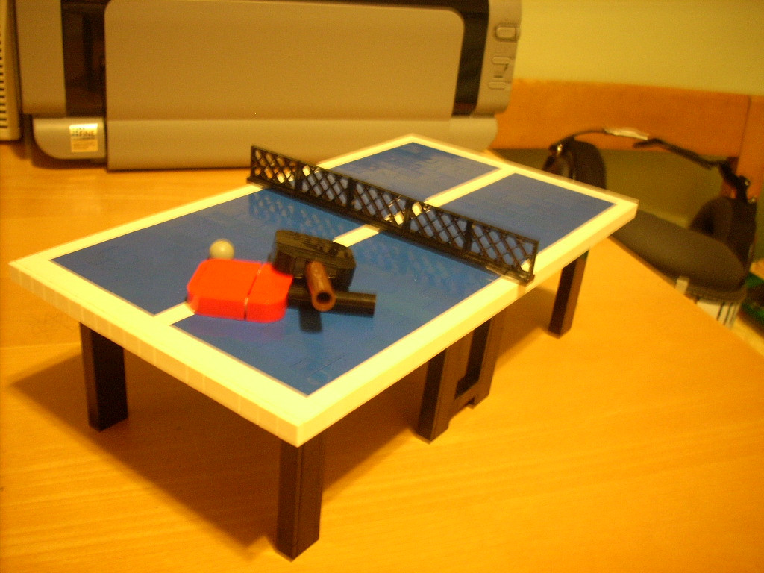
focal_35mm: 37
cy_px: 286
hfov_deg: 50.1
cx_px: 382
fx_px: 817
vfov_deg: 38.7
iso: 200
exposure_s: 1/4.4
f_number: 2.8
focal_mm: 6.2
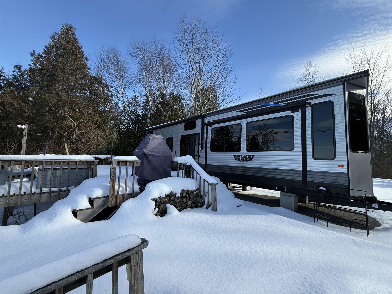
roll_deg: -2.5
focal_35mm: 14
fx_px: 159
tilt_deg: +4.8
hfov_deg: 102.1
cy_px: 147
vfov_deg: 85.7
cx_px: 196
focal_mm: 2.22
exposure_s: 1/770
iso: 50
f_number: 2.2
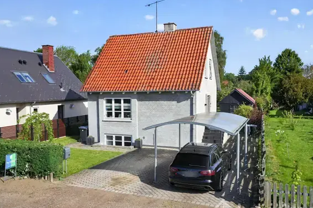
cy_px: 110
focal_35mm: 32
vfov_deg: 41.1
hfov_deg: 58.7
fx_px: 278
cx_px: 148
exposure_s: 1/640
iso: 400
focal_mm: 30
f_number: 8
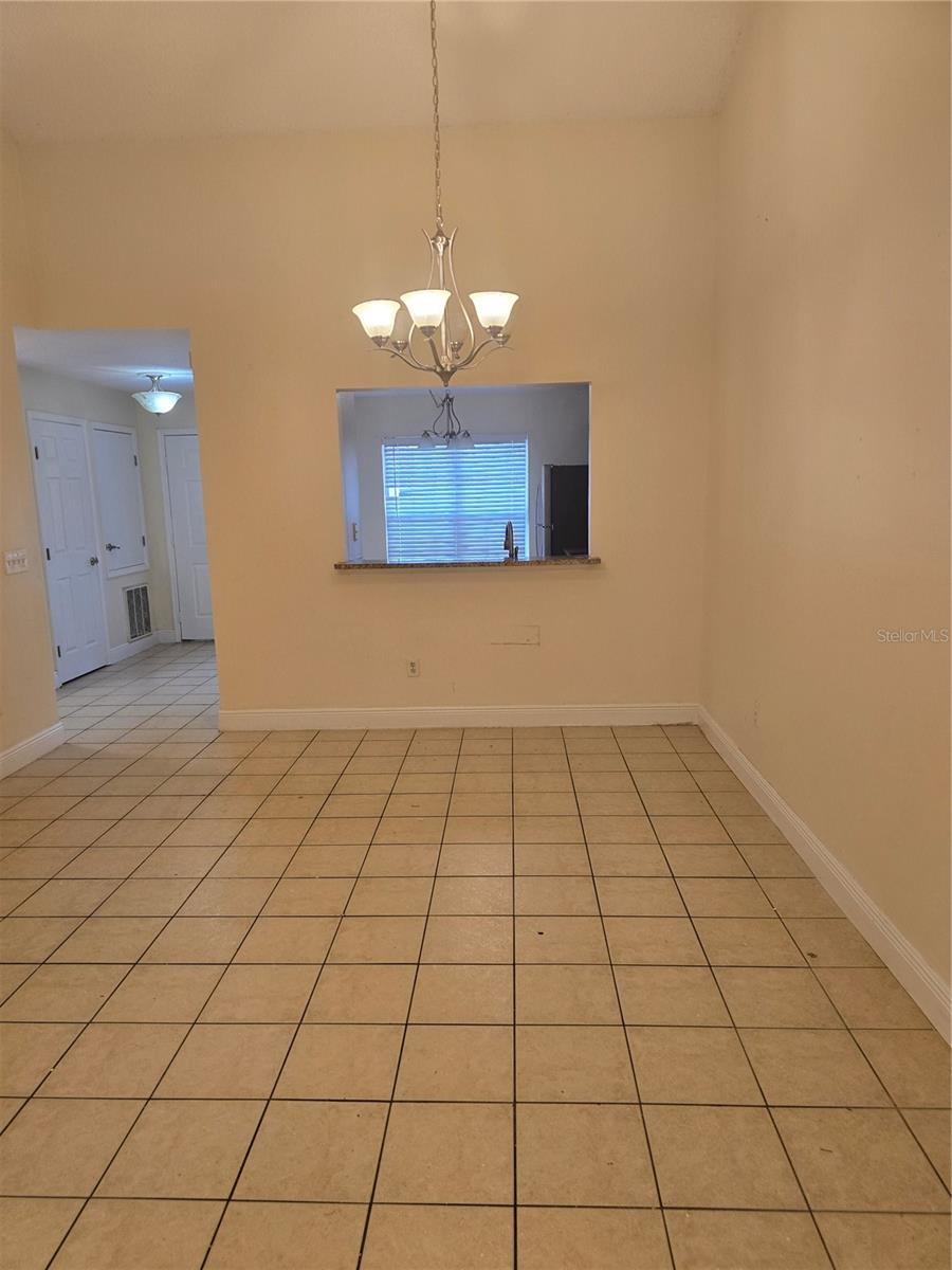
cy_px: 635
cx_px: 476
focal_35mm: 23
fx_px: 843
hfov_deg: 58.9
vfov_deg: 73.9
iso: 160
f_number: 1.7
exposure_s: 1/120
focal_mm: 6.3
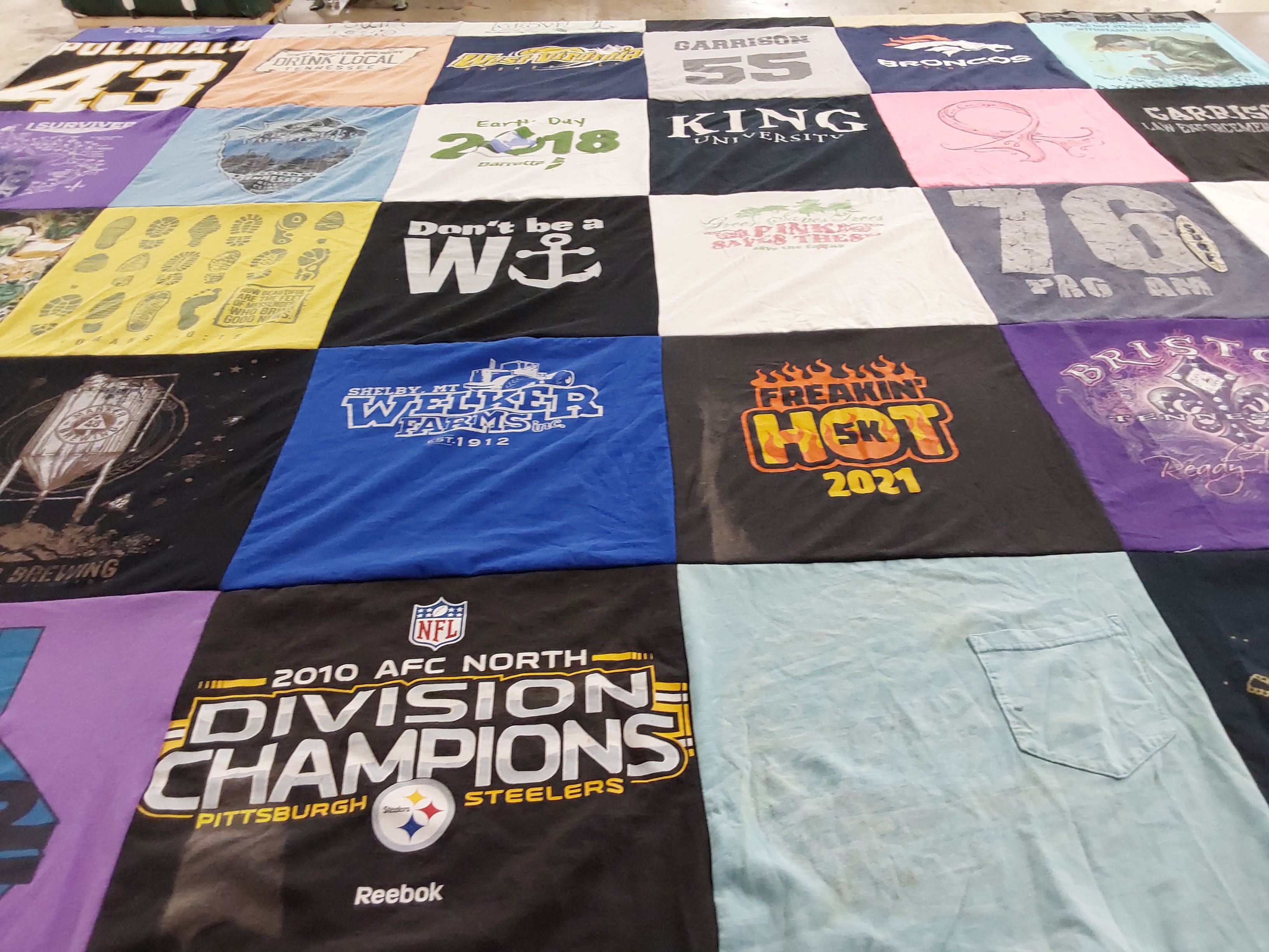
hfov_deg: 63.4
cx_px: 634
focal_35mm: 28
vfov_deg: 49.7
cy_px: 476
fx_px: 1026
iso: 160
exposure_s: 1/60
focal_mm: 2.91
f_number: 1.9
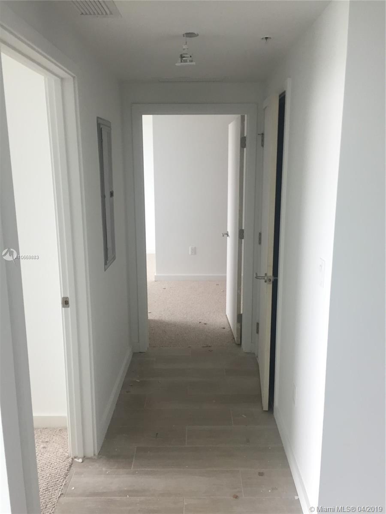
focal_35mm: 29
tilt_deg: -12.4
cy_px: 257
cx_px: 193
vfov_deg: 61.7
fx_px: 431
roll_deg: +0.1
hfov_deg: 48.2
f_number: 2.2
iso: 32
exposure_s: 1/30
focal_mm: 4.15
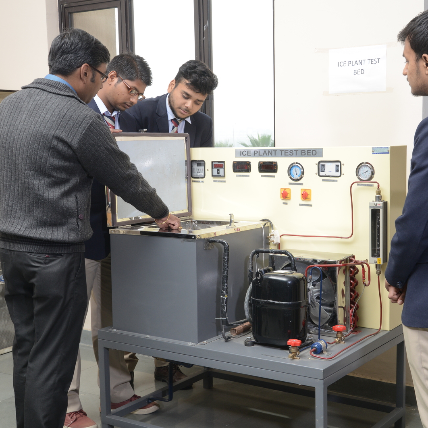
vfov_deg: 32.2
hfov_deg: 32.1
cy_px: 218
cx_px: 263
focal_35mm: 53
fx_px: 741
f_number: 10
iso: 400
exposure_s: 1/125
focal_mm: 36
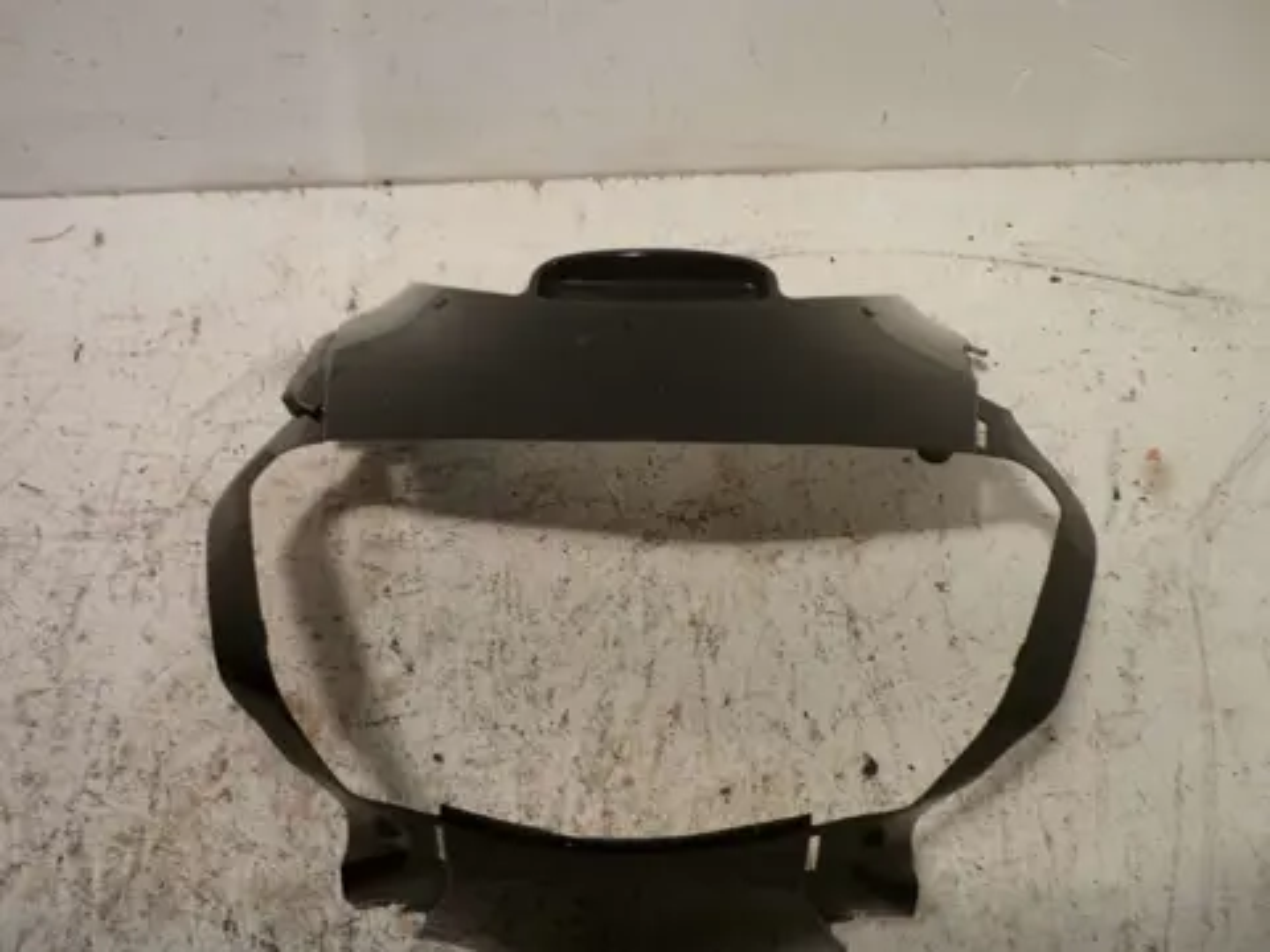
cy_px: 476
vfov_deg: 42.9
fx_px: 1211
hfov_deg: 55.4
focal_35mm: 33
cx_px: 635
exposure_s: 1/30
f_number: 2.8
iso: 80
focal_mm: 5.5
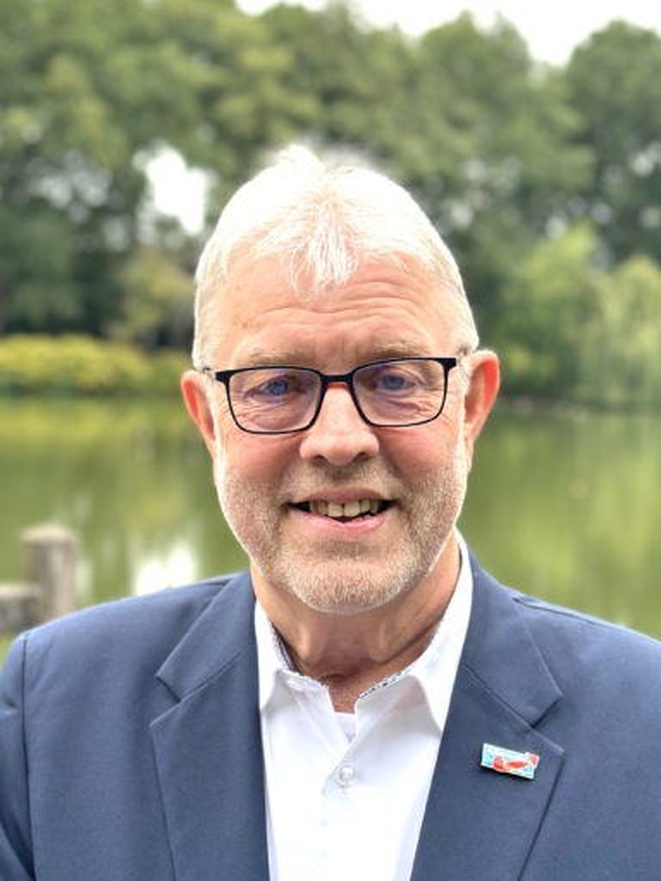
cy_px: 440
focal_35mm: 48
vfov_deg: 39.7
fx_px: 1222
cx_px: 330
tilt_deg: -0.4
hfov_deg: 30.3
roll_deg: +0.7
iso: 125
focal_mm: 6.86
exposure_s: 1/100
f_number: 1.78
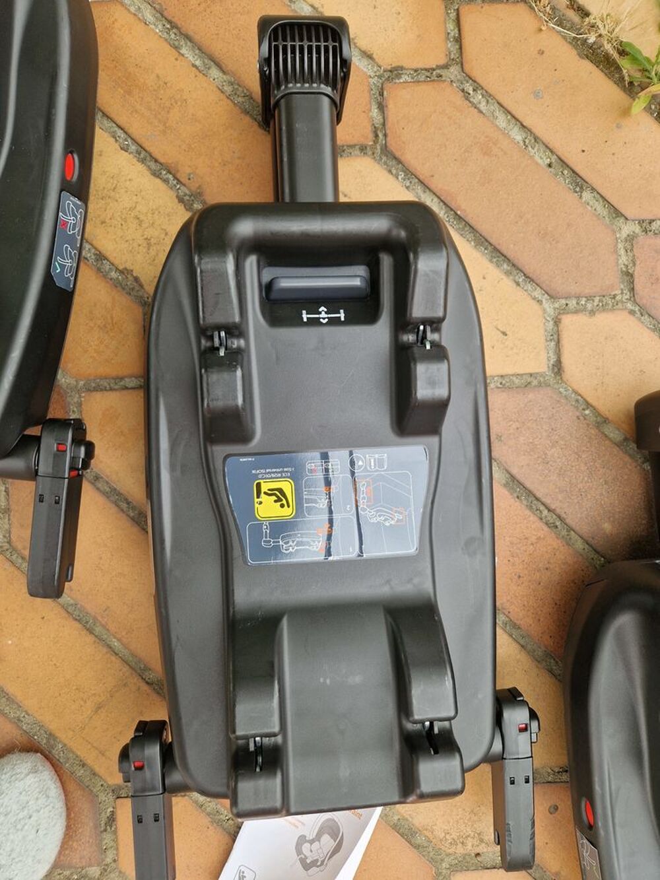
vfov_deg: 73.9
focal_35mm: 23
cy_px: 440
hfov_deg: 58.9
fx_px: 585
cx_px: 330
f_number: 1.8
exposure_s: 1/180
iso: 50
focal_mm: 5.4
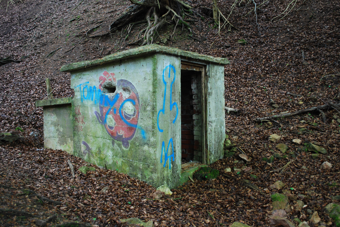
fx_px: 293
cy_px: 115
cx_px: 175
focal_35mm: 31
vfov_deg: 42.3
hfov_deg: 60.3
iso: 560
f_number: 3.8
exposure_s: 1/30
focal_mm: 20
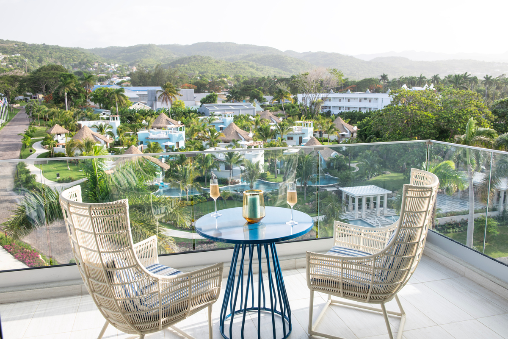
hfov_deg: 60.3
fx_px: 437
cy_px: 170
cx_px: 254
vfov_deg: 42.3
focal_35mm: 31
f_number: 8
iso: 100
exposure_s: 1/20
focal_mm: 31
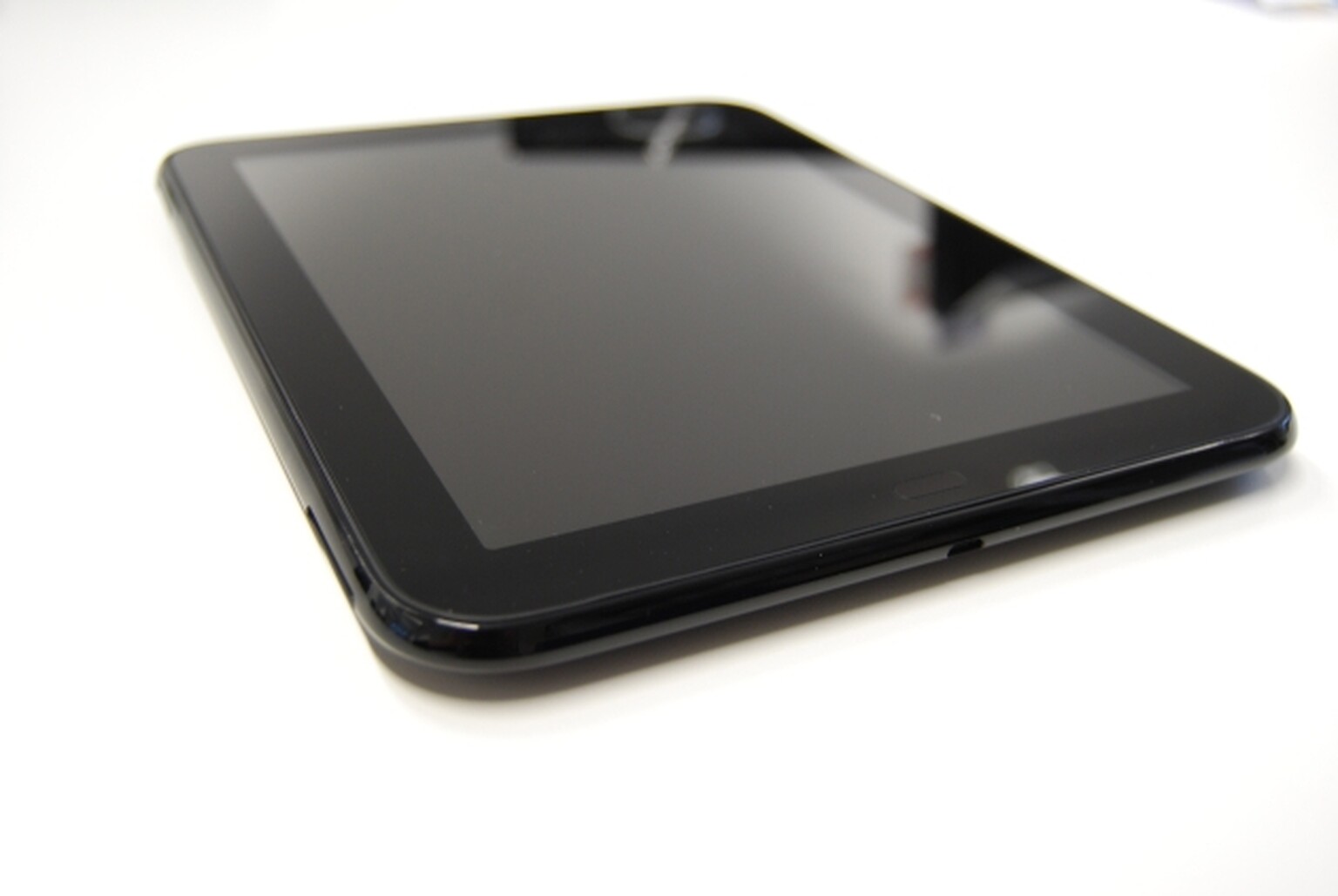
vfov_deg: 37.0
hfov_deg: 53.1
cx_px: 669
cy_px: 448
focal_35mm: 36
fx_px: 1340
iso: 400
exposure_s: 1/20
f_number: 4
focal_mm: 24
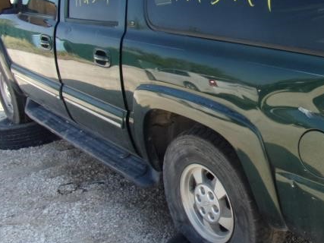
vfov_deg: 32.0
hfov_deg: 39.3
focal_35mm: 45
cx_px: 286
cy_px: 89
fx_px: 421
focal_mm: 4.3
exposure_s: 1/340
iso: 80
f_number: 3.3
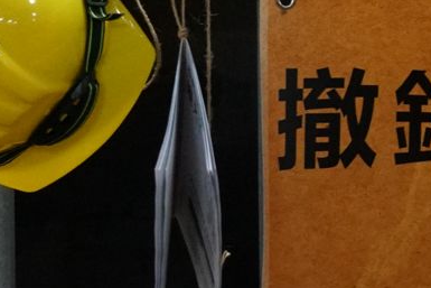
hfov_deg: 11.3
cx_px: 645
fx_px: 2100
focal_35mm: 175
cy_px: -226
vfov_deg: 7.6
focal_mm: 25
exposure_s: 1/60
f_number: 4
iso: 3200
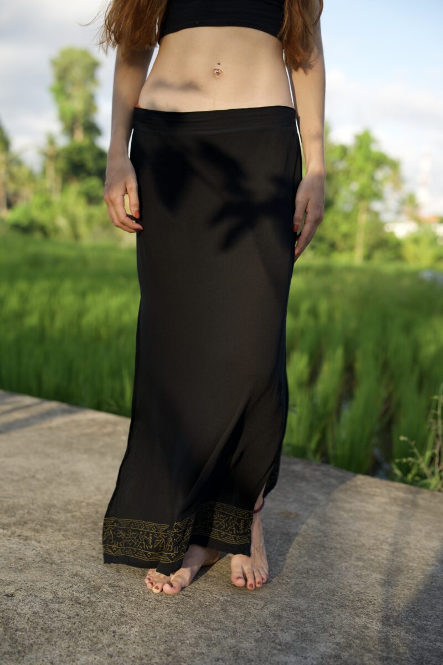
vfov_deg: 41.9
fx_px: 867
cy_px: 332
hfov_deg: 28.6
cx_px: 222
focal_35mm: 47
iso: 125
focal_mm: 47
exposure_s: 1/640
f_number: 2.8
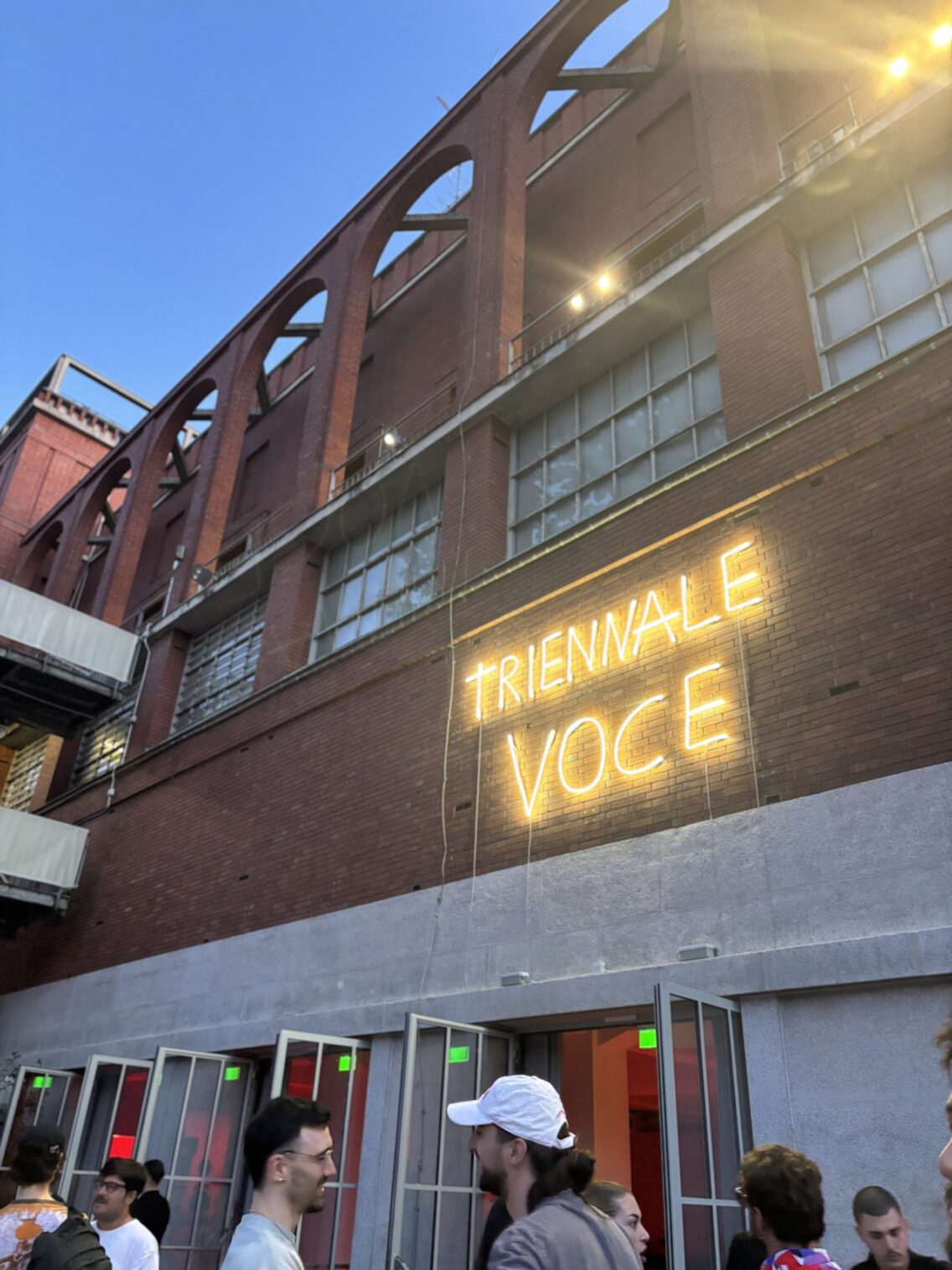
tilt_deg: +30.6
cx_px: 476
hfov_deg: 53.1
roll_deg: -3.8
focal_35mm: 26
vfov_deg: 67.3
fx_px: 954
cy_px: 635
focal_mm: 5.96
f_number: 1.6
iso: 500
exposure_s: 1/33
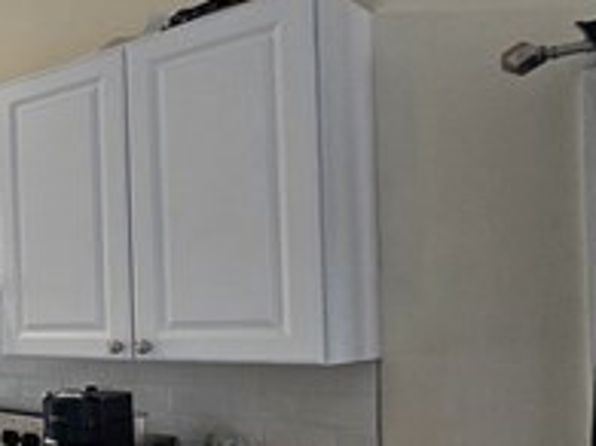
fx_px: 688
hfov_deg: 30.5
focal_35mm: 40
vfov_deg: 35.4
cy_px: 318
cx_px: -260
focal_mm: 2.2
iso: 125
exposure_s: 1/60
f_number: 2.2
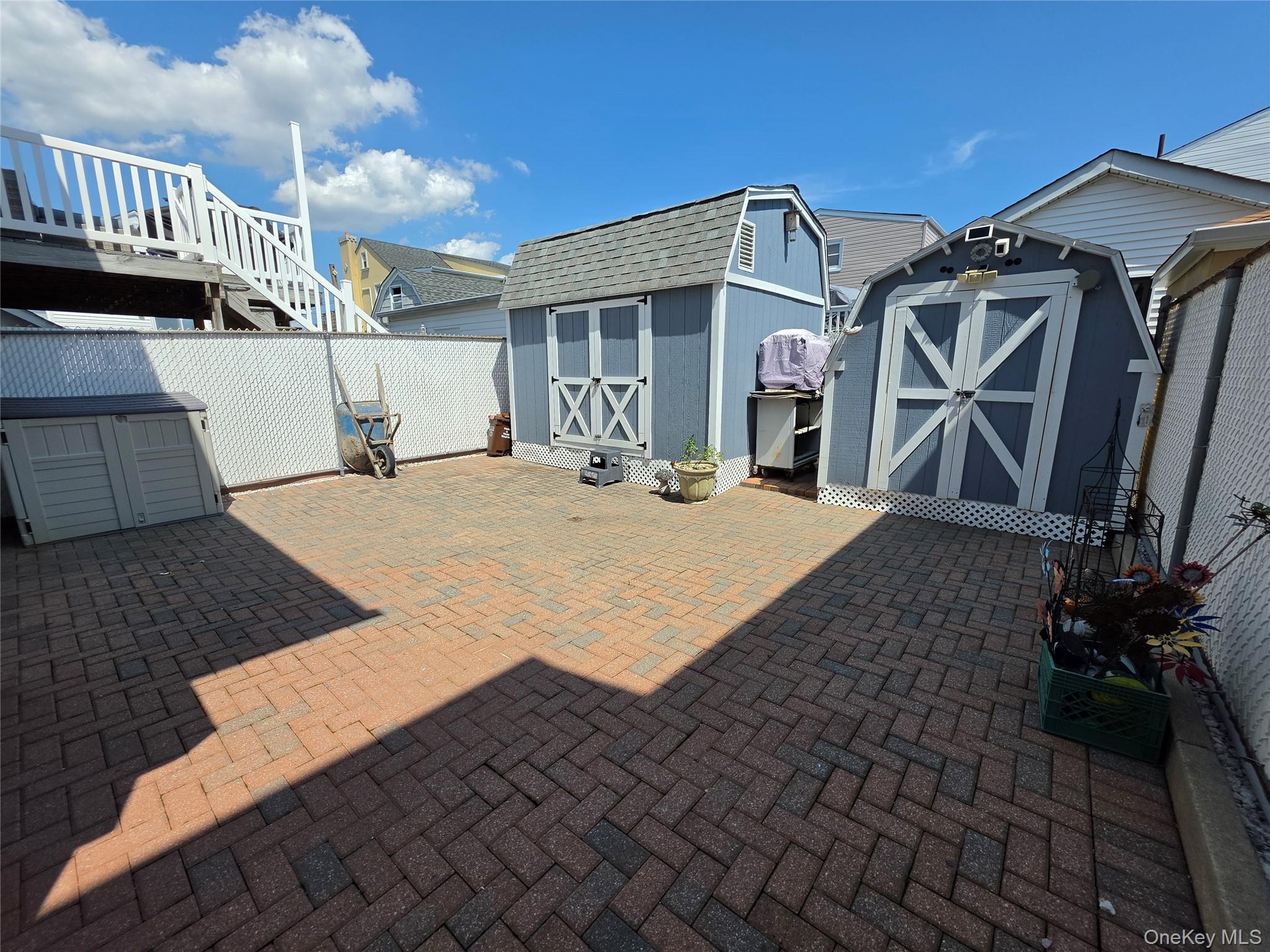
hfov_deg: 106.2
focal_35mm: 13
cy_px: 476
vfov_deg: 89.9
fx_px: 477
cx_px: 635
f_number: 1.9
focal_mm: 2.2
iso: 32
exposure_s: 1/2111
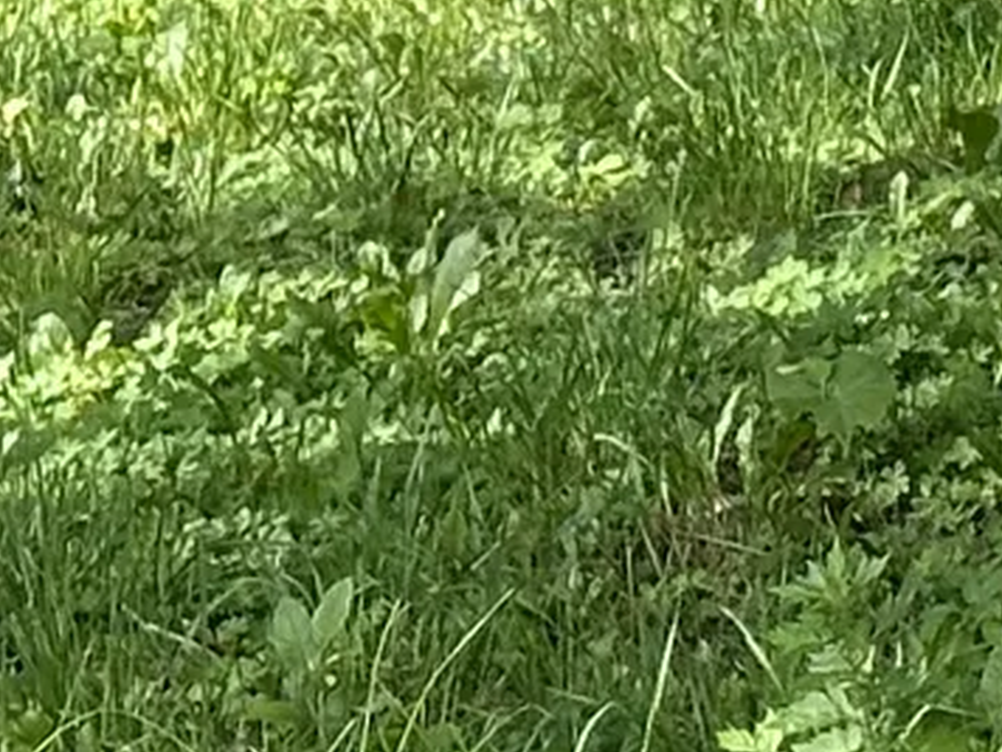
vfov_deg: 4.4
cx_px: 2328
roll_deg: -0.2
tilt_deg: +1.9
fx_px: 9379
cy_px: -1732
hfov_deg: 5.9
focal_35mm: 324
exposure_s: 1/571
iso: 64
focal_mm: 6.86
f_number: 1.78
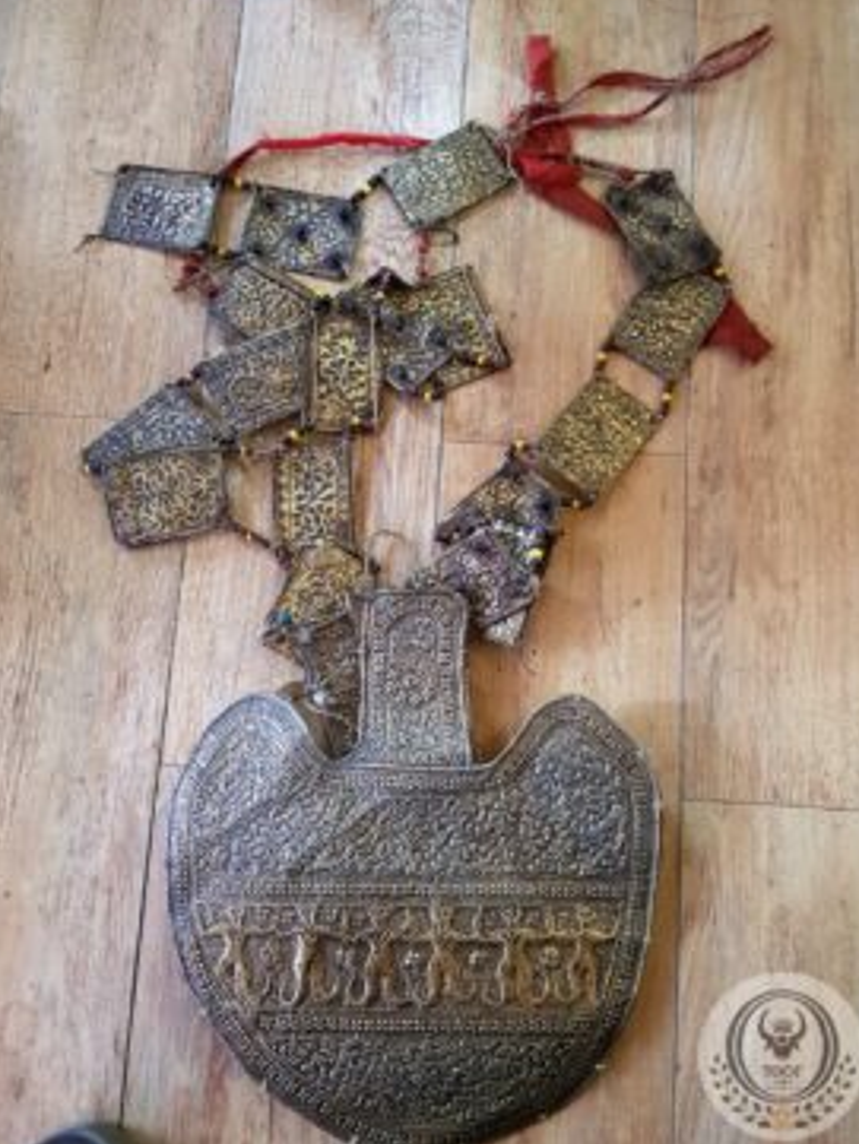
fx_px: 893
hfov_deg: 51.4
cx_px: 433
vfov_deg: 65.3
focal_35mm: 27
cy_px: 556
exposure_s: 1/33
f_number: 1.7
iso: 250
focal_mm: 4.3
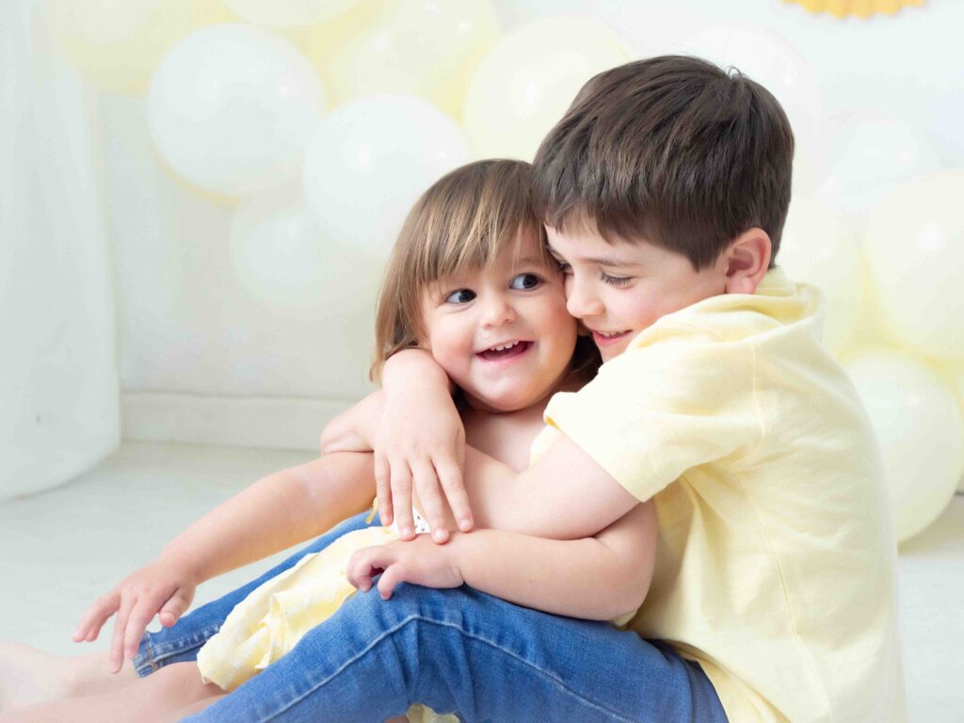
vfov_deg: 20.4
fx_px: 2005
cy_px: 362
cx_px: 482
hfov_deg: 27.0
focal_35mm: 72
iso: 800
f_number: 3.9
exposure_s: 1/250
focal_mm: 36
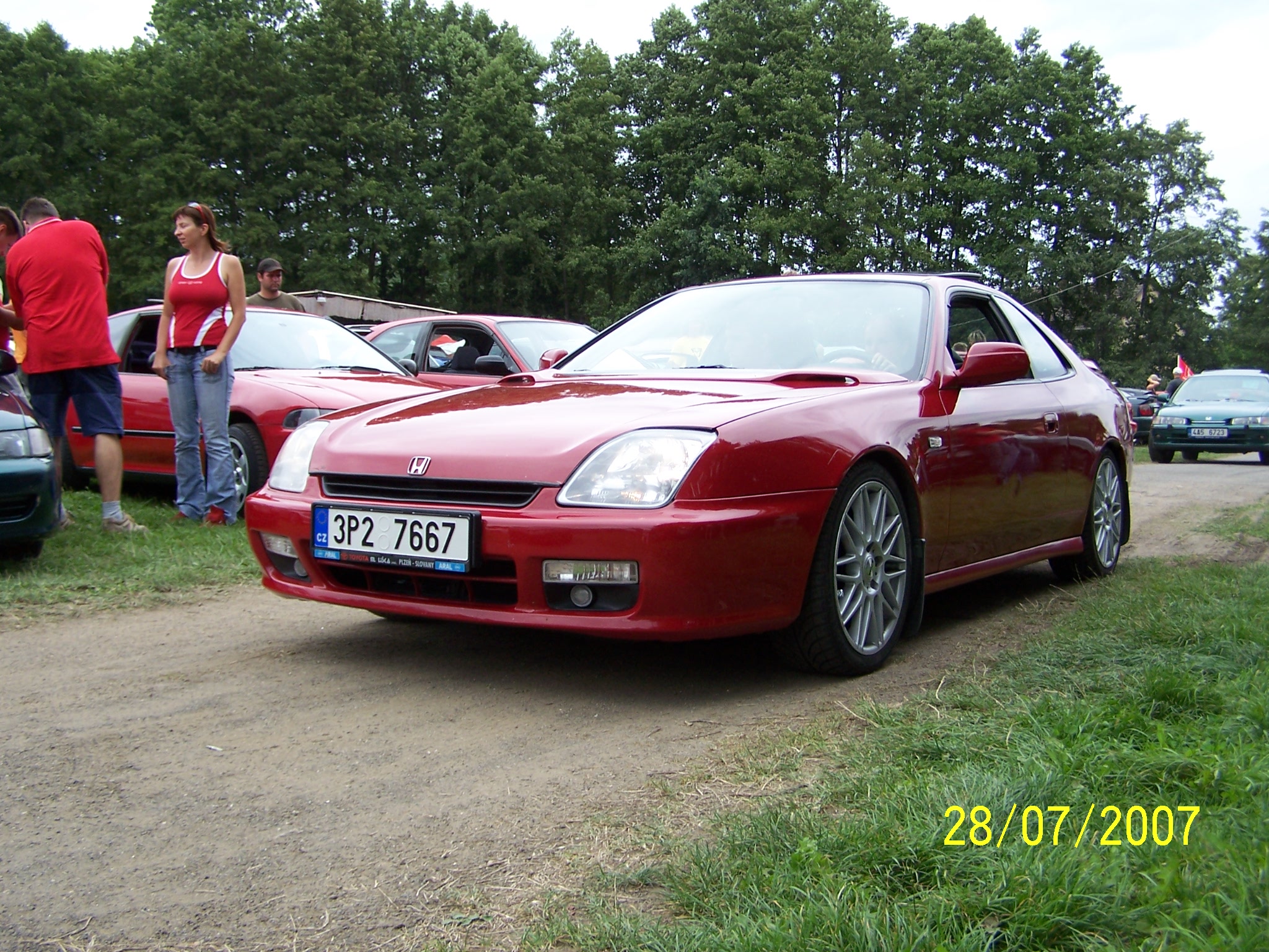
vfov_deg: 37.7
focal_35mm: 38
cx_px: 634
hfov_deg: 49.0
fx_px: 1393
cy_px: 476
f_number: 2.8
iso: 80
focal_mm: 6.3
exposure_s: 1/500
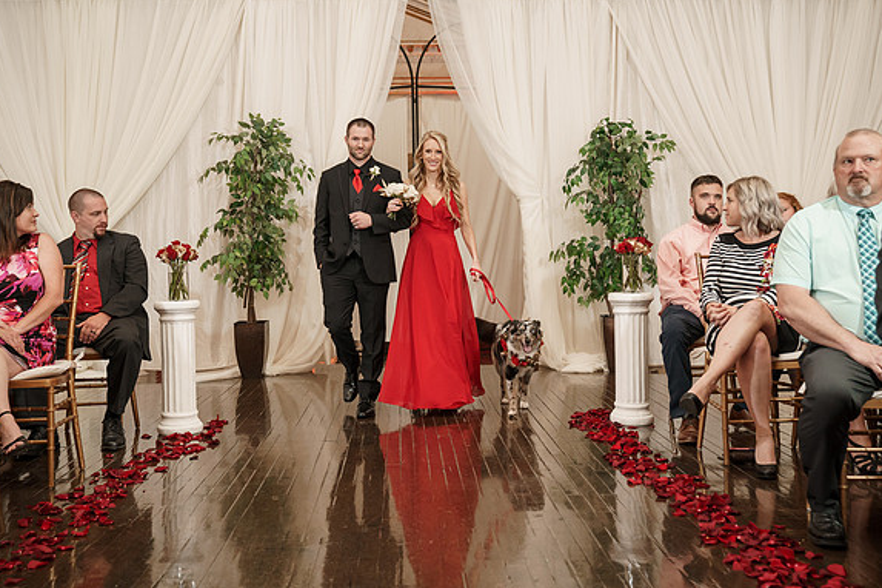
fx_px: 1053
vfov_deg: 31.2
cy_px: 280
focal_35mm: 43
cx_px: 439
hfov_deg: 45.4
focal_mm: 40
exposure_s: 1/160
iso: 2000
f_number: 4
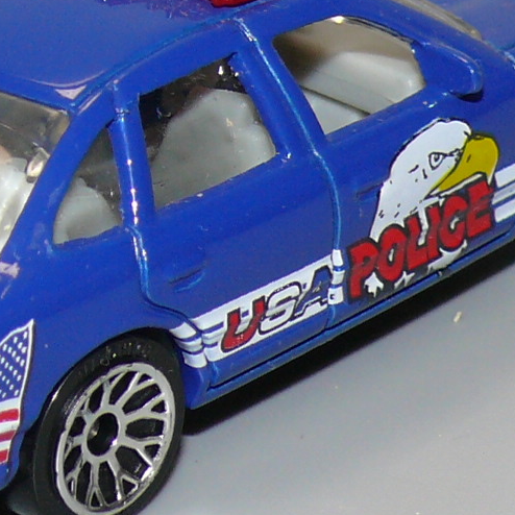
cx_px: 180
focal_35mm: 332
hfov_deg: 5.3
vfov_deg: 5.3
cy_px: 84
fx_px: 5588
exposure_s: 1/30
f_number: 4
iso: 100
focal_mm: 14.3
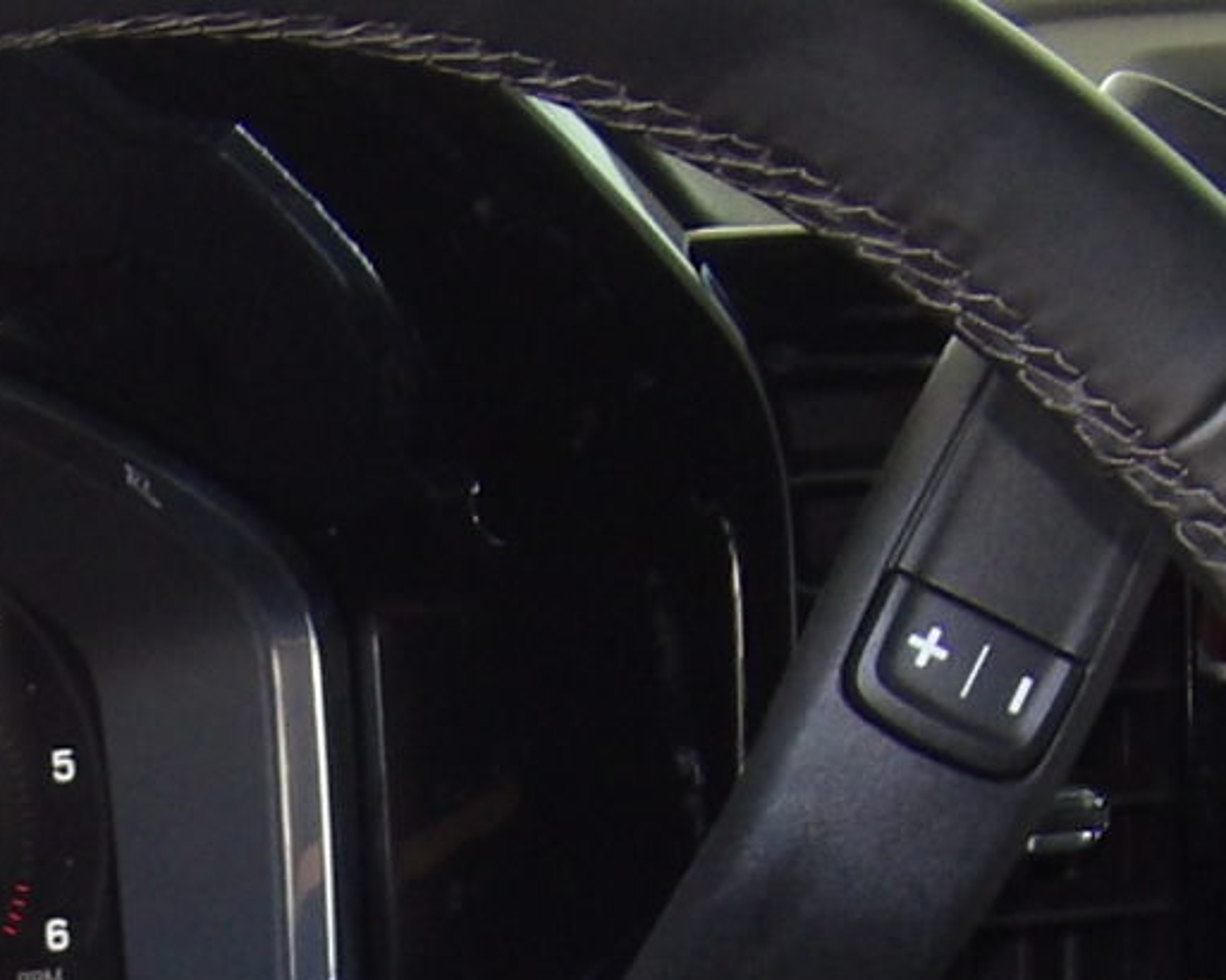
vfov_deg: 6.7
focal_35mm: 227
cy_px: 1520
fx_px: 8234
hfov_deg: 8.5
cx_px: 2
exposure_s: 1/31
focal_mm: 8.2
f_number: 3.8
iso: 200
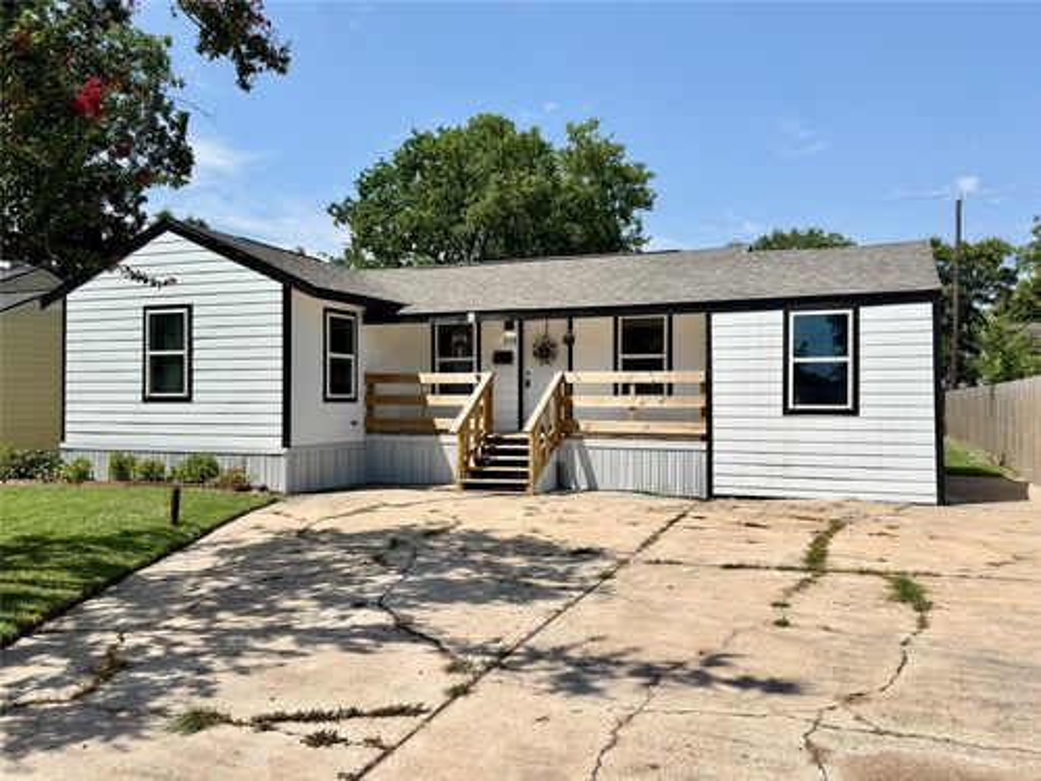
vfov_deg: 46.8
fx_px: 902
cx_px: 520
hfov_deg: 60.0
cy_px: 390
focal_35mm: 30
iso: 100
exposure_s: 1/15385
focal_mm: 6.76
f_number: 1.78
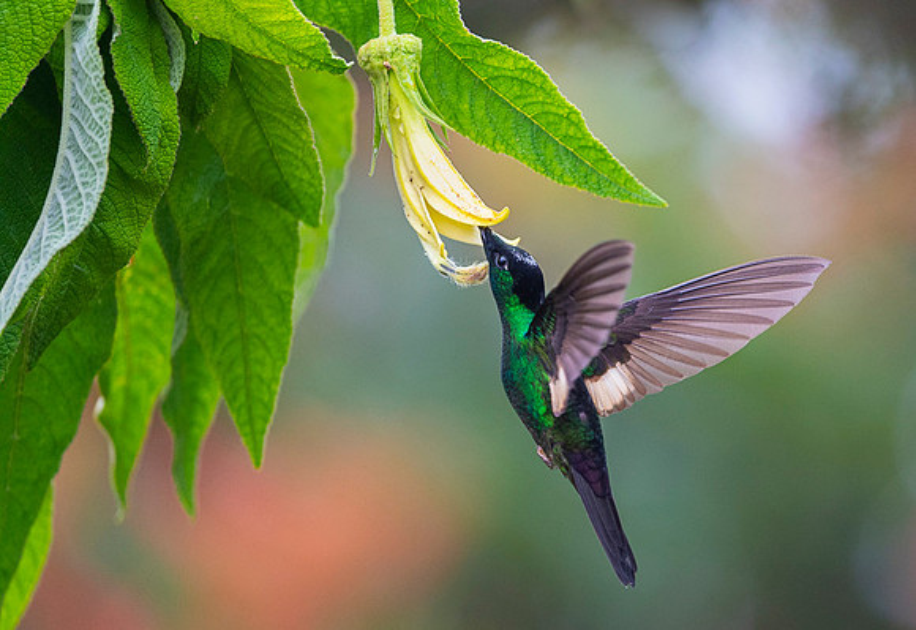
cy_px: 353
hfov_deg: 3.0
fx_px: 17705
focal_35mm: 689
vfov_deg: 2.0
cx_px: 637
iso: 2500
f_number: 4
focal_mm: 500
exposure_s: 1/2500
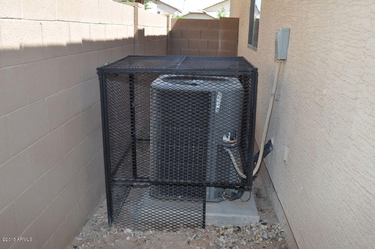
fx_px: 375
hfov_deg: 53.2
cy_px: 124
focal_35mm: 36
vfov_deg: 36.8
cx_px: 188
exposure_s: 1/125
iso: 200
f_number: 5.6
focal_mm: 24
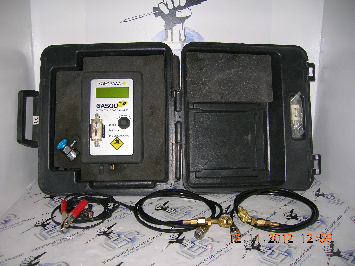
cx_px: 178
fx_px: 348
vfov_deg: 41.7
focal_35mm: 34
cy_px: 133
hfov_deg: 54.0
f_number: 2.9
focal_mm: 5.7
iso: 50
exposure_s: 1/60.1
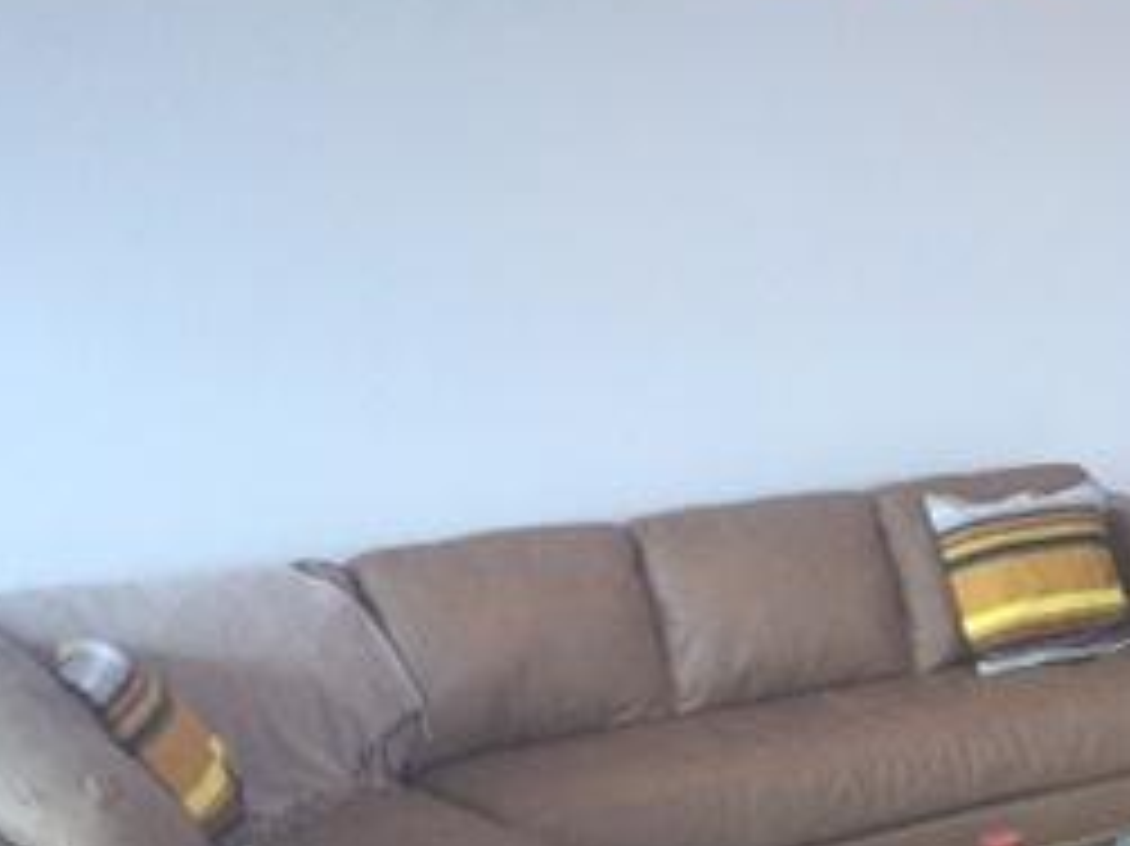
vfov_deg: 19.9
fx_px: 2414
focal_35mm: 74
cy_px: 518
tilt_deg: -9.7
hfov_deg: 24.5
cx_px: 1261
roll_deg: +0.3
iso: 50
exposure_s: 1/30
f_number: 2.2
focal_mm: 4.15
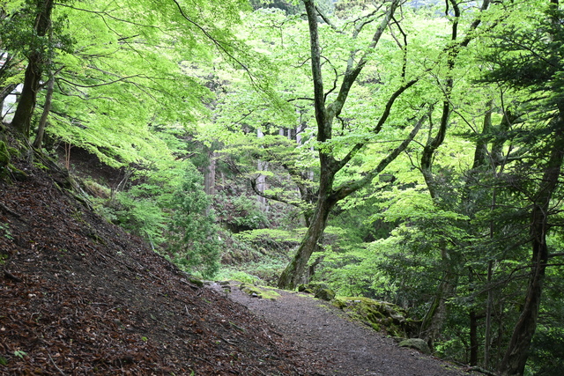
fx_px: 646
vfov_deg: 32.5
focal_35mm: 41
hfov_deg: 47.1
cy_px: 188
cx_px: 282
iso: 320
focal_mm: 27.5
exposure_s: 1/50
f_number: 5
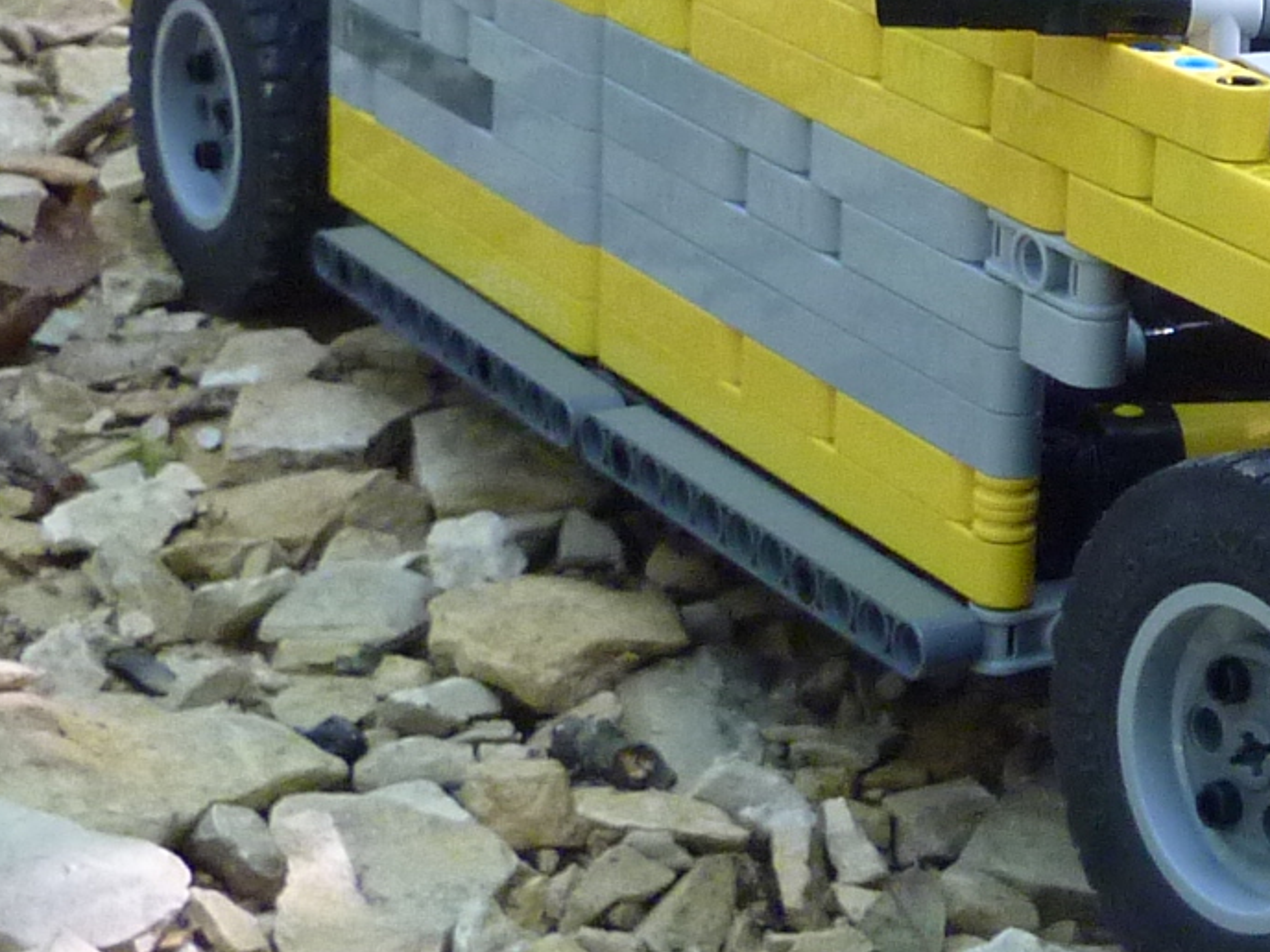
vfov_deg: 15.9
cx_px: 1783
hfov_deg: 19.0
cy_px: 408
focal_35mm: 93
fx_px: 3412
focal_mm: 4.1
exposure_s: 1/30
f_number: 3.3
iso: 250
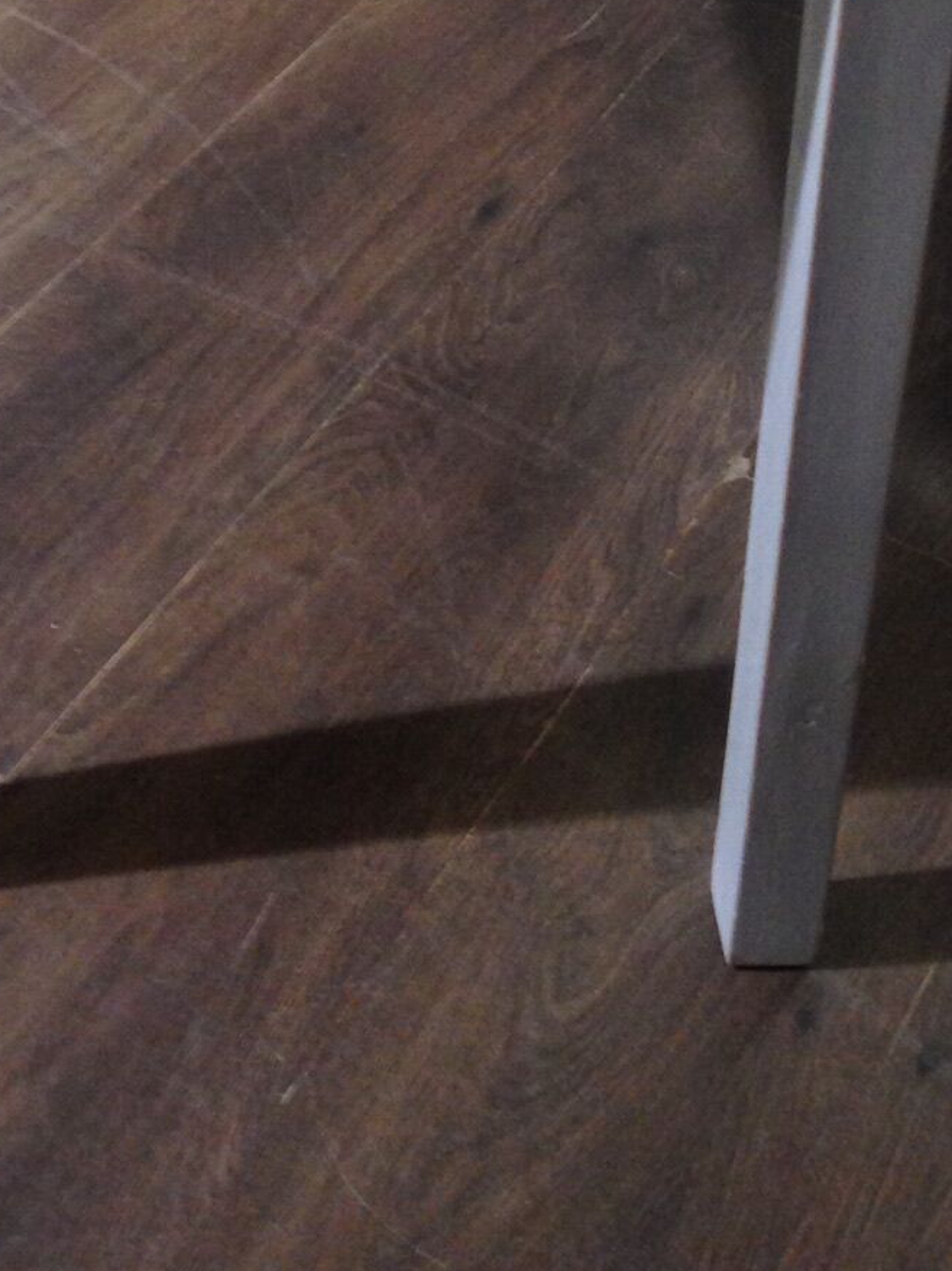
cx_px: 190
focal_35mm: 77
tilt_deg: -32.7
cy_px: -43
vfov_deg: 24.1
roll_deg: +1.3
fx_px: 2825
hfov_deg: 18.9
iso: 200
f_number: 2.4
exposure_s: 1/20
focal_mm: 4.12
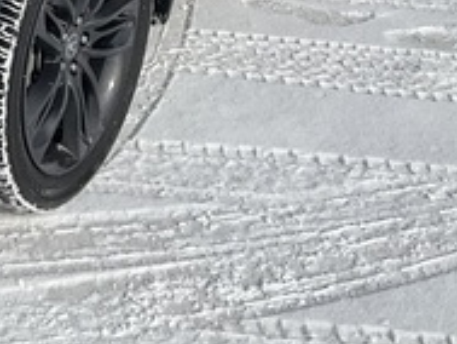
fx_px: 1295
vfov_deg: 14.1
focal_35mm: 98
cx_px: -111
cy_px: -187
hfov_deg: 18.8
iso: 25
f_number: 1.8
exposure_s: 1/3534
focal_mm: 3
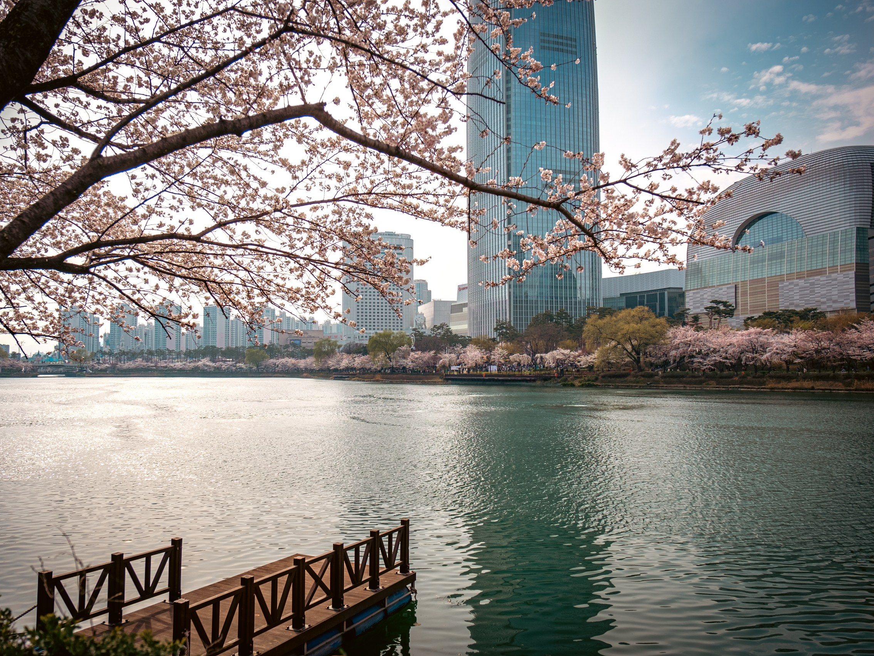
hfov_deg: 67.2
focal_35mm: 26
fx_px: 656
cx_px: 407
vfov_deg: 53.1
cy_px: 328
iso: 200
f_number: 2.8
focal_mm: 16
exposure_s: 1/2000
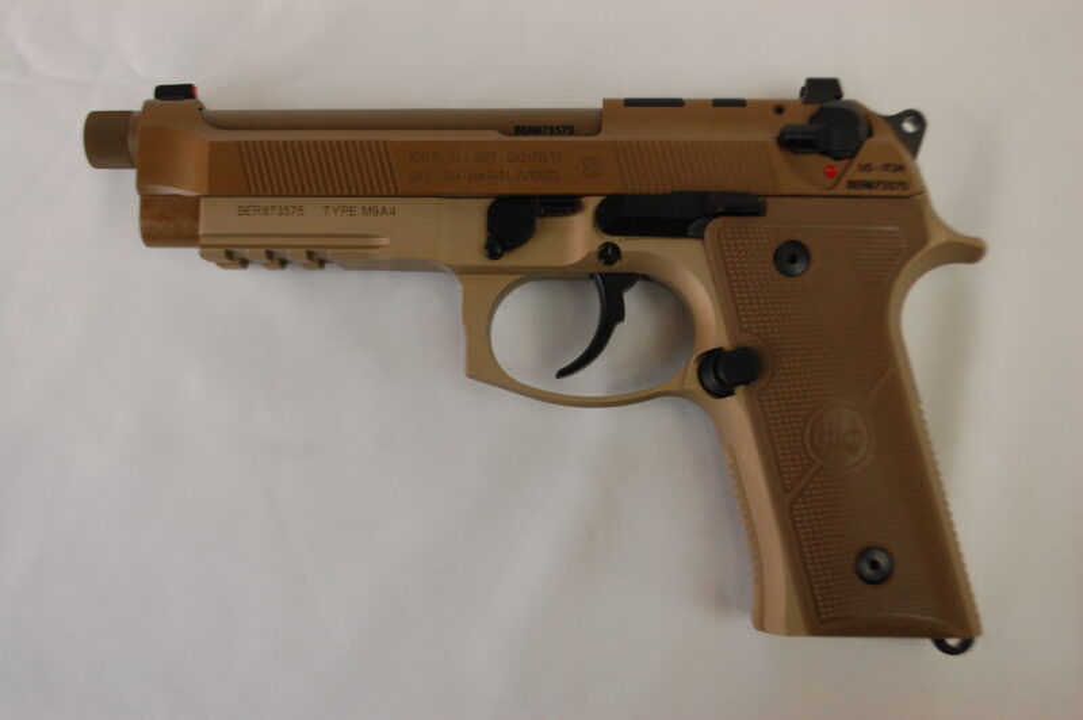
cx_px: 542
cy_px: 360
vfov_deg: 30.8
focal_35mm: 44
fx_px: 1308
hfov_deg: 45.0
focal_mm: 29
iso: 800
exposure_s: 1/100
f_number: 5
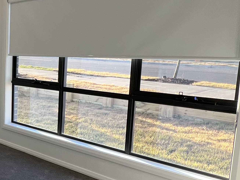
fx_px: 277
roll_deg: +1.0
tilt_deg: -7.6
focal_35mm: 40
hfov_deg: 34.9
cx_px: -61
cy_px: 86
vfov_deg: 36.0
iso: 32
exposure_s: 1/103
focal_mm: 1.57
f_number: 1.8
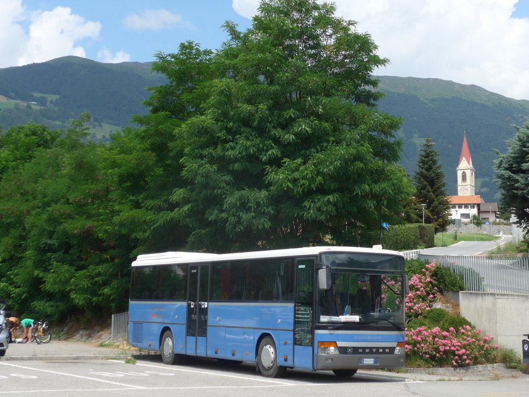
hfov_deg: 28.1
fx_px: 1055
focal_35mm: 69
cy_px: 174
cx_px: 300
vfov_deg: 21.3
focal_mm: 12
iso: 80
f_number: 3.5
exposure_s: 1/640
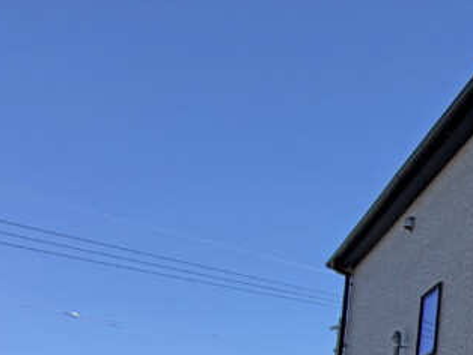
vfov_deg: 22.1
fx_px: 779
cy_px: 502
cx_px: 875
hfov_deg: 21.0
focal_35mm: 57
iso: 20
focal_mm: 2.22
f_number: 2.2
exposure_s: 1/789
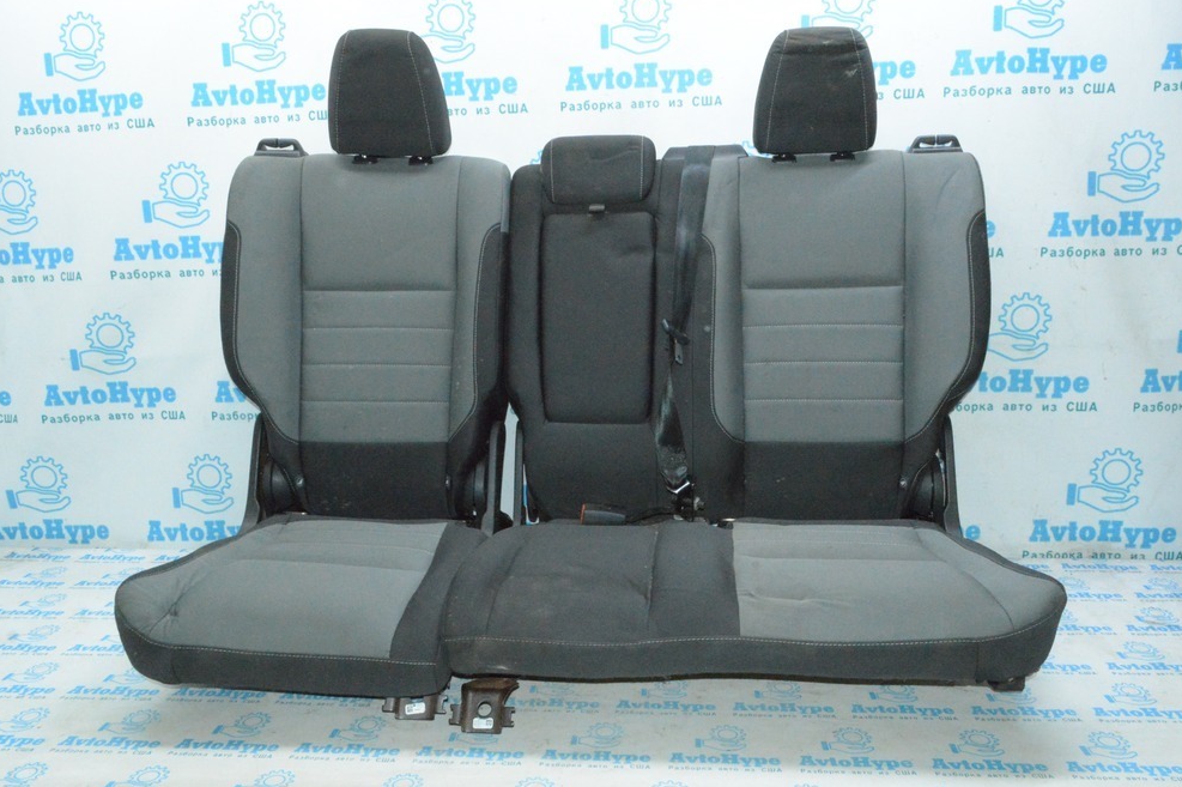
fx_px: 919
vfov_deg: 46.4
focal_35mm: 28
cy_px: 382
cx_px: 572
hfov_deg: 65.5
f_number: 16
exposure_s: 1/100
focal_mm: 18
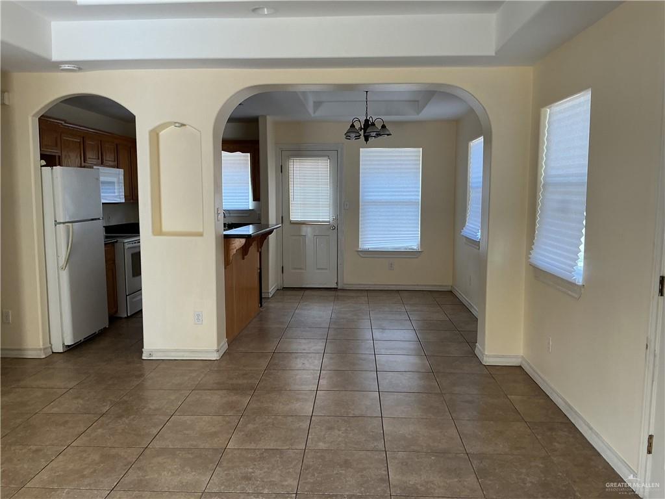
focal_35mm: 29
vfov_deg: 48.2
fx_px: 557
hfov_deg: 61.7
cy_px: 250
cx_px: 332
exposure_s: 1/120
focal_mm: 3
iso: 64
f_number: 1.8
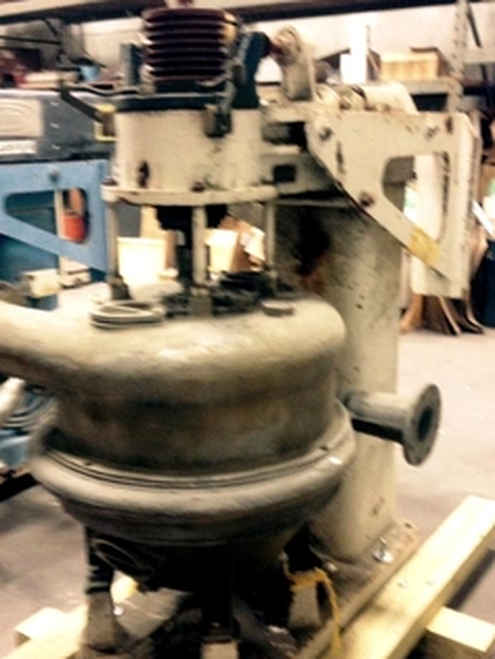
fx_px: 800
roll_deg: -1.0
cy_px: 369
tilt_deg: -14.2
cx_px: 227
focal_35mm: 42
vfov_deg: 44.7
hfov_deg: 34.4
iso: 200
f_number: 2.4
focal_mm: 4.12
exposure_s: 1/20
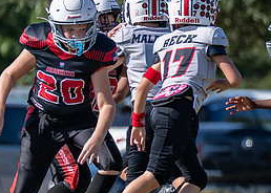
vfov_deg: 1.1
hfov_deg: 1.5
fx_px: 10139
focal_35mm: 1318
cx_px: 386
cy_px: 82
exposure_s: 1/2500
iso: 160
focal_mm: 200
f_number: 2.8
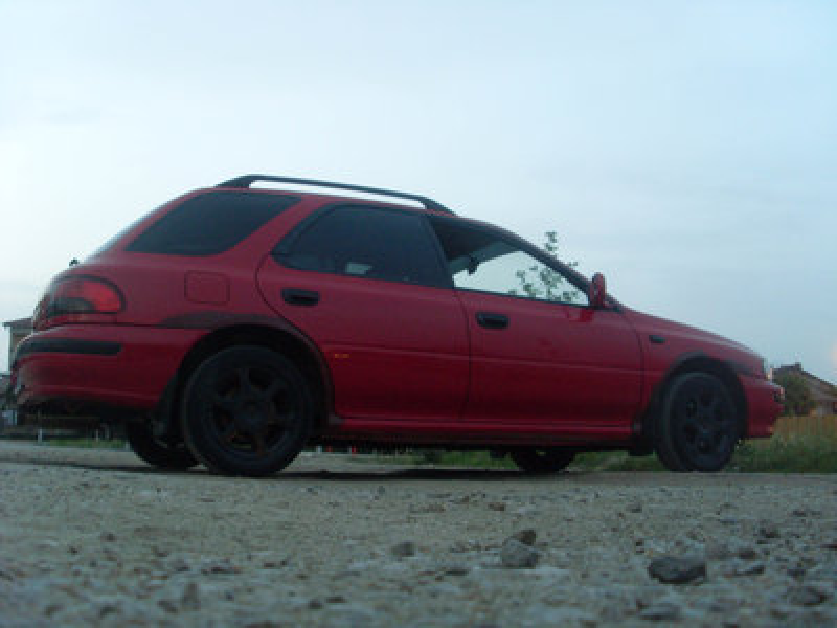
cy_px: 314
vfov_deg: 37.7
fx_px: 919
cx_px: 418
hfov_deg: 49.0
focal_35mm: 38
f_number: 3
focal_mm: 6.3
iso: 200
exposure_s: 1/8
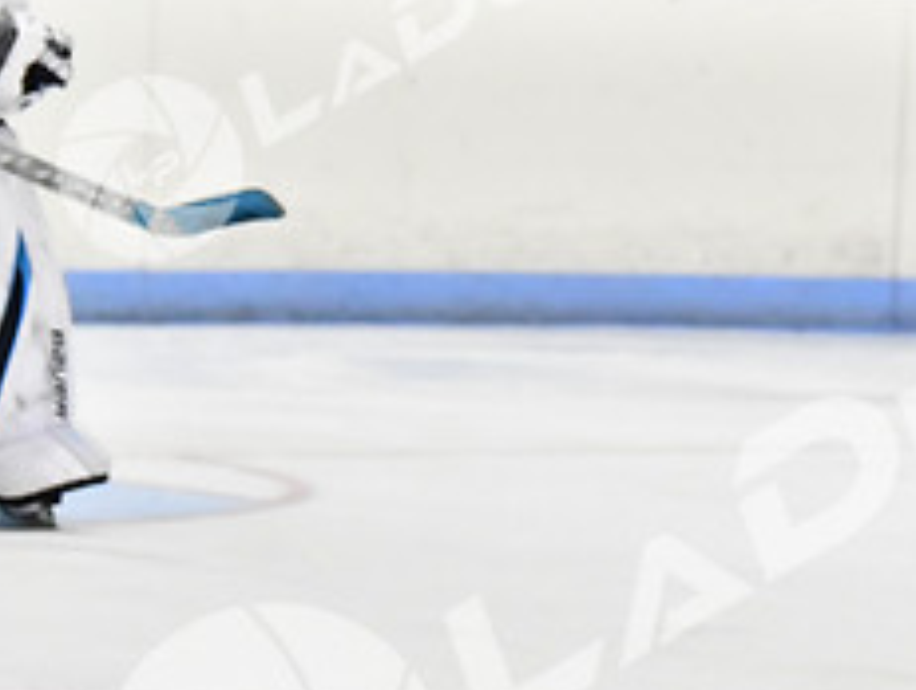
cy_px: 375
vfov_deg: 3.7
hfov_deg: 4.9
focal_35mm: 405
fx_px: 10734
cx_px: 975
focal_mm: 112
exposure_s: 1/1600
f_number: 2.8
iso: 8000
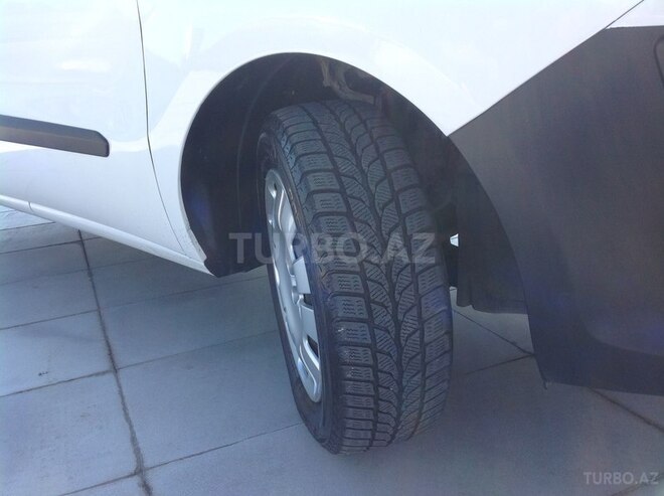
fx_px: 670
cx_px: 332
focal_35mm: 35
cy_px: 248
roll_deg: +4.4
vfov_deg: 40.6
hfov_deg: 52.7
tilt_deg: -18.1
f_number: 2.4
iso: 50
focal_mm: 4.28
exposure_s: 1/581
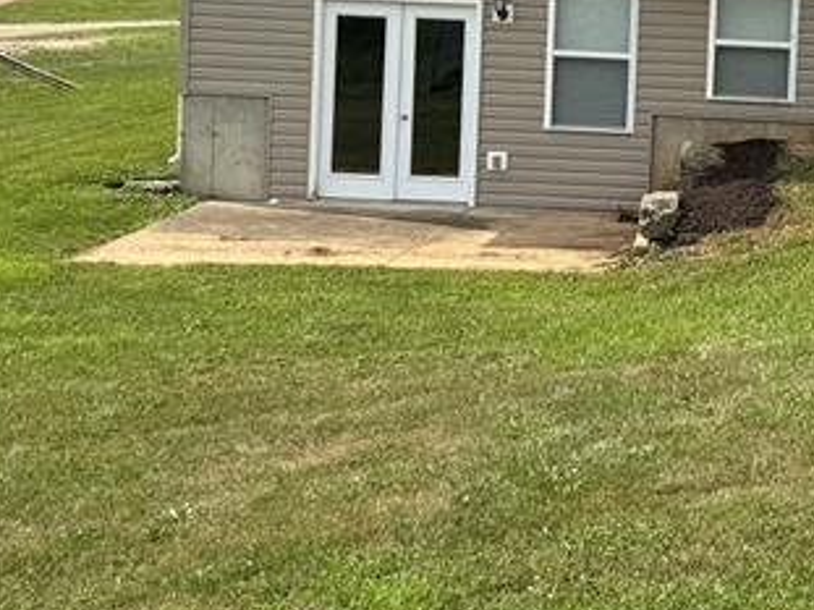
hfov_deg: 23.1
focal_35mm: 79
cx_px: 913
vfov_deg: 18.3
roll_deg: -3.5
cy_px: 60
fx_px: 1857
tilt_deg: -0.4
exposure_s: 1/5319
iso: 80
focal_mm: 6.76
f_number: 1.78
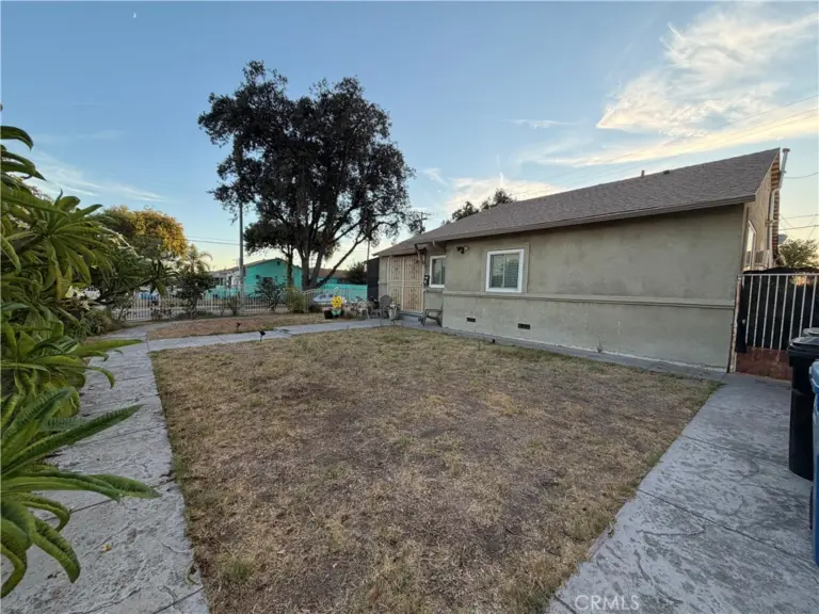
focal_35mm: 14
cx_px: 410
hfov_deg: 102.1
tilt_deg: -3.1
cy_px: 307
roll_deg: -1.6
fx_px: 331
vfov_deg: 85.7
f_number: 2.2
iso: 40
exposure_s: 1/235
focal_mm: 2.22
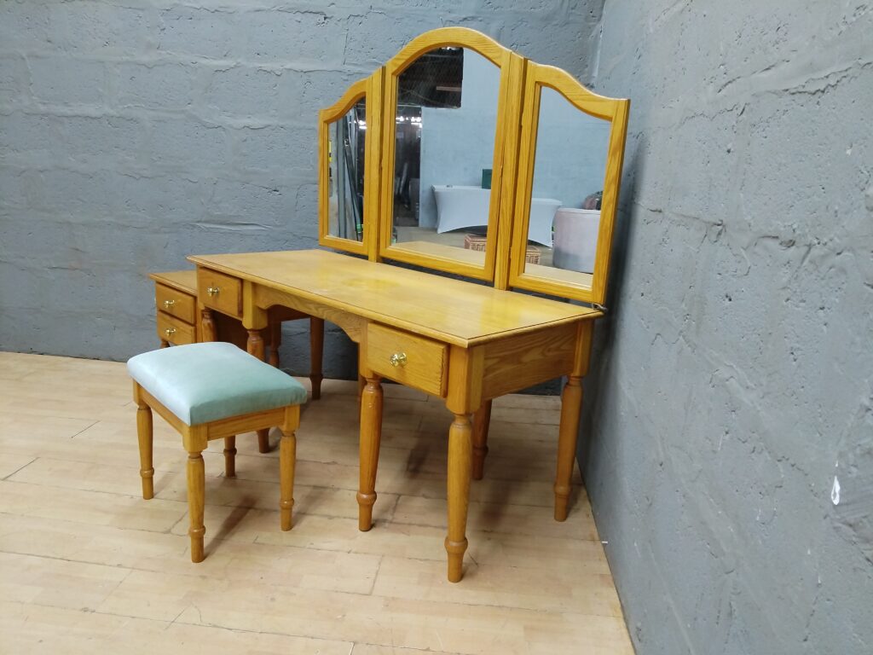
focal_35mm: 26
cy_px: 328
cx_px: 436
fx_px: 656
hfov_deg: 67.3
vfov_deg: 53.1
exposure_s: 1/20
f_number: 1.8
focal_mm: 4.25
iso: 629
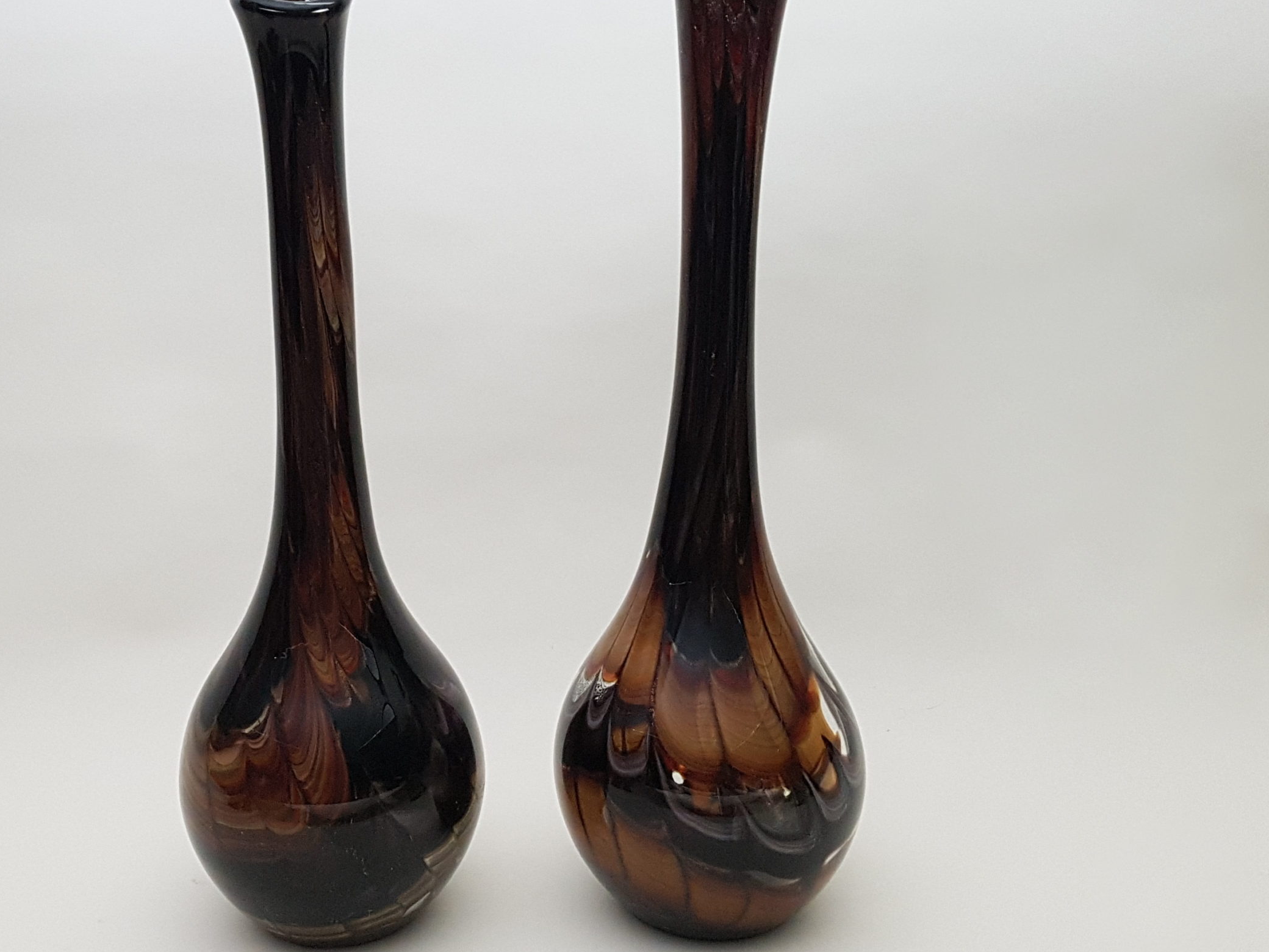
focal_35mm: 32
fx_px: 1173
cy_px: 419
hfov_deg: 56.3
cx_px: 502
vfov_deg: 44.1
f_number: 1.7
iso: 250
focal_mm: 4.2
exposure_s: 1/25
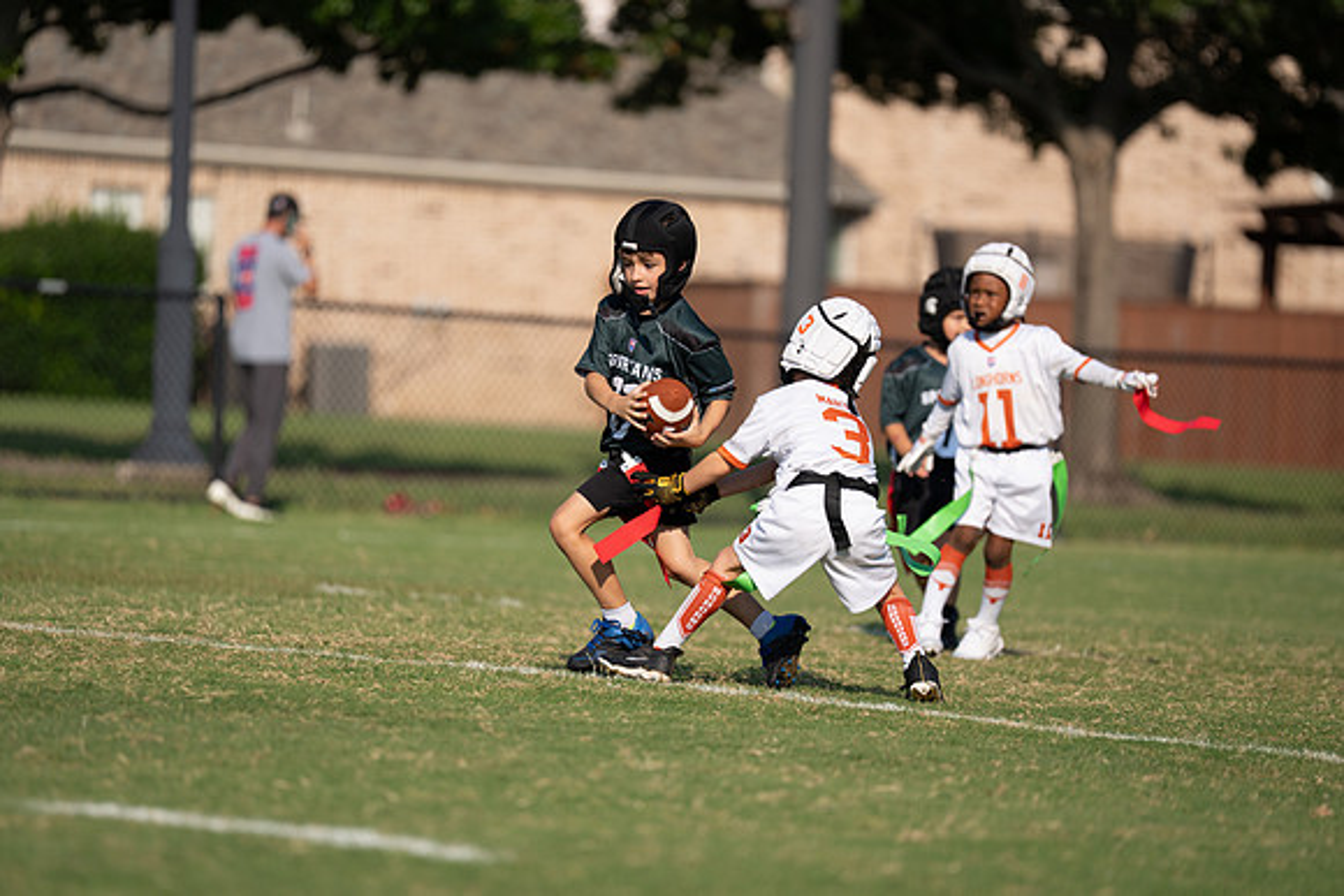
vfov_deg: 6.9
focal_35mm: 200
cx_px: 672
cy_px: 448
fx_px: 7468
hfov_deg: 10.3
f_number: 2.8
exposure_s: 1/4000
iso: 200
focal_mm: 200
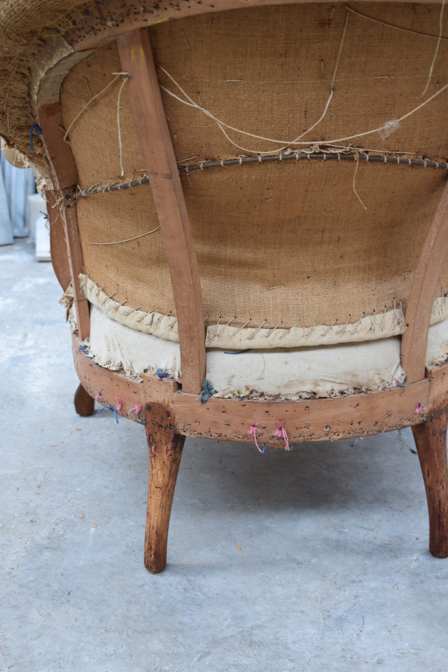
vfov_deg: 35.1
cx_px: 224
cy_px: 336
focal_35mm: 57
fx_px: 1064
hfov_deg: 23.8
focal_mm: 38
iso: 800
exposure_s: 1/15
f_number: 6.3
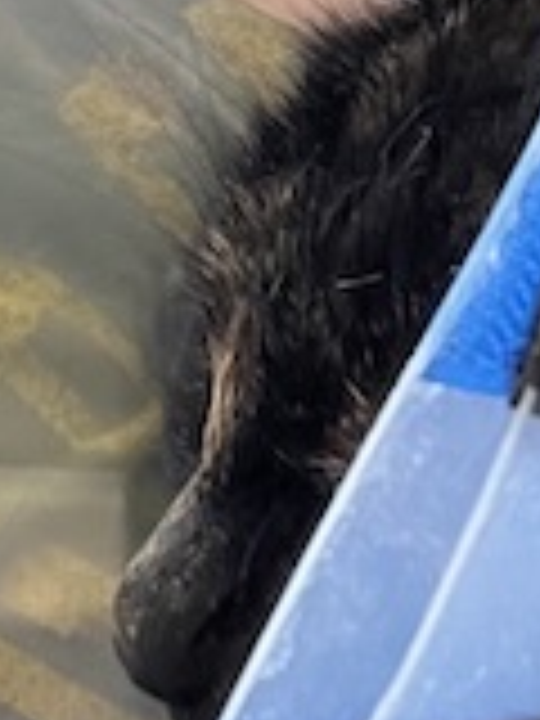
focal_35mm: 125
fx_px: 2600
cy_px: -497
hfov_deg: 11.9
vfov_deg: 14.3
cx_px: 207
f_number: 2.2
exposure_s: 1/60
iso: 250
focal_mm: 2.71
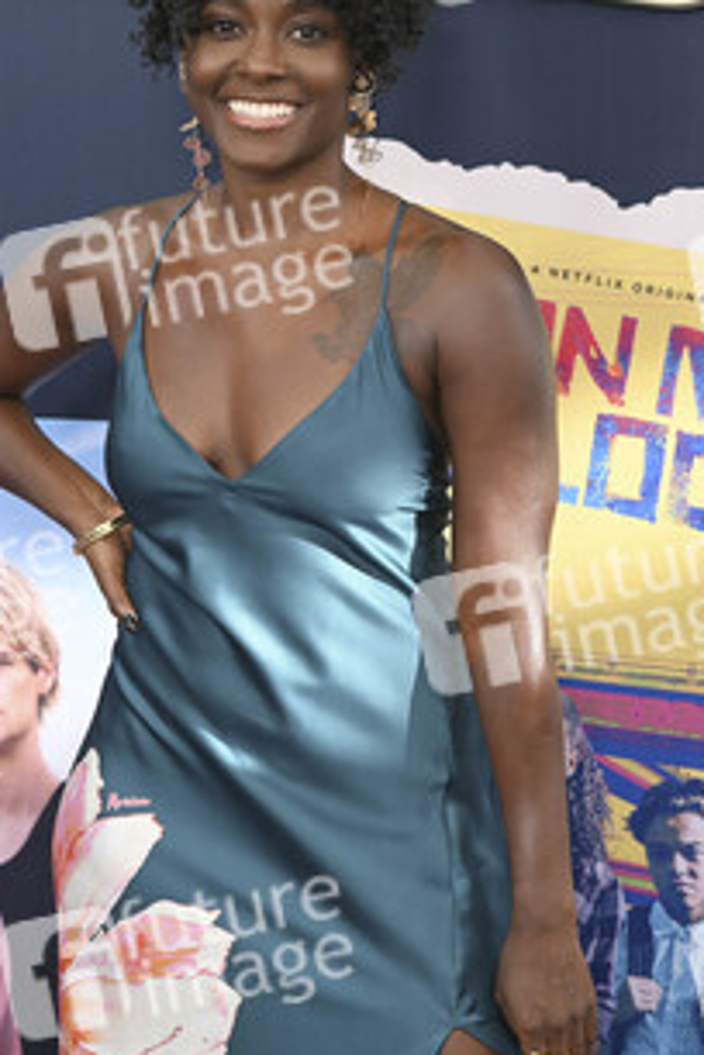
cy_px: 441
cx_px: 276
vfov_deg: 18.4
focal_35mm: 111
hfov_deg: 12.3
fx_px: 3256
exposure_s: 1/250
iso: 800
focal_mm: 85
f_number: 5.6
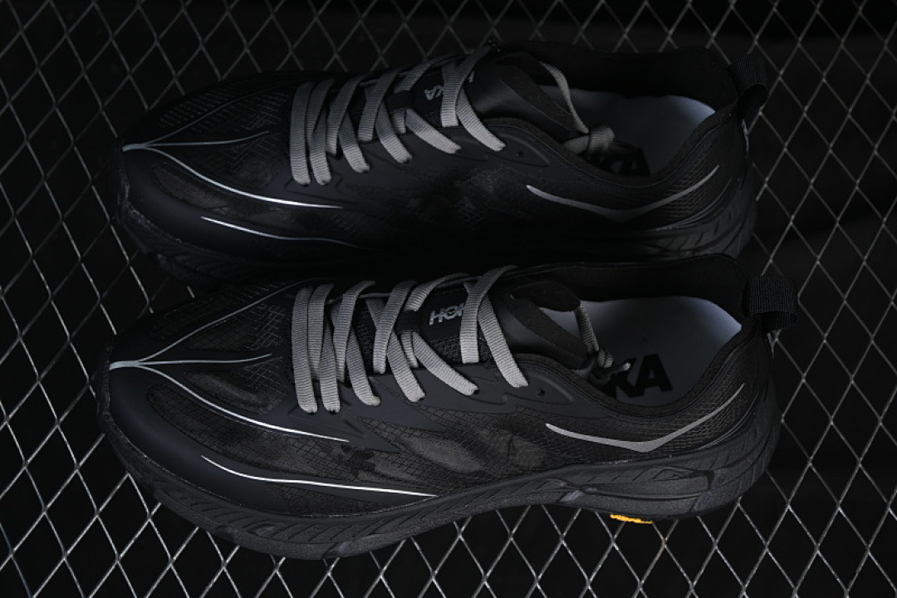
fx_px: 1869
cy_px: 299
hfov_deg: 27.0
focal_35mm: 75
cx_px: 448
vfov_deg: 18.2
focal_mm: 50
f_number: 6.3
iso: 160
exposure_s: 1/50
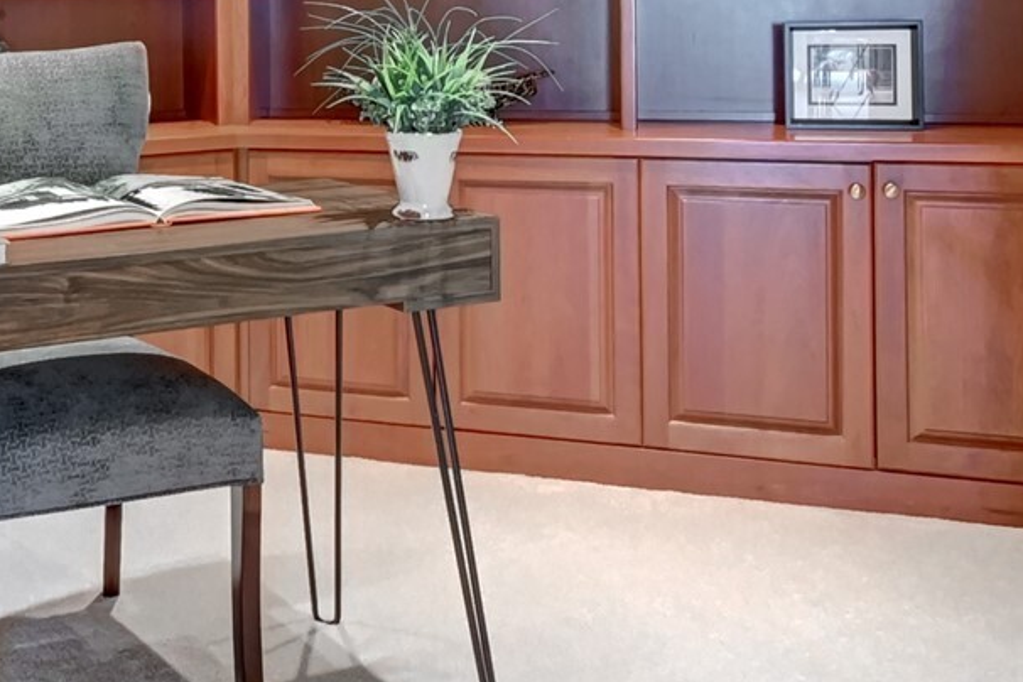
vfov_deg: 29.7
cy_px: -8
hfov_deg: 43.3
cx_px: 148
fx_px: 1193
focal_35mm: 42
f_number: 11
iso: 3200
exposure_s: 1
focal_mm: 10
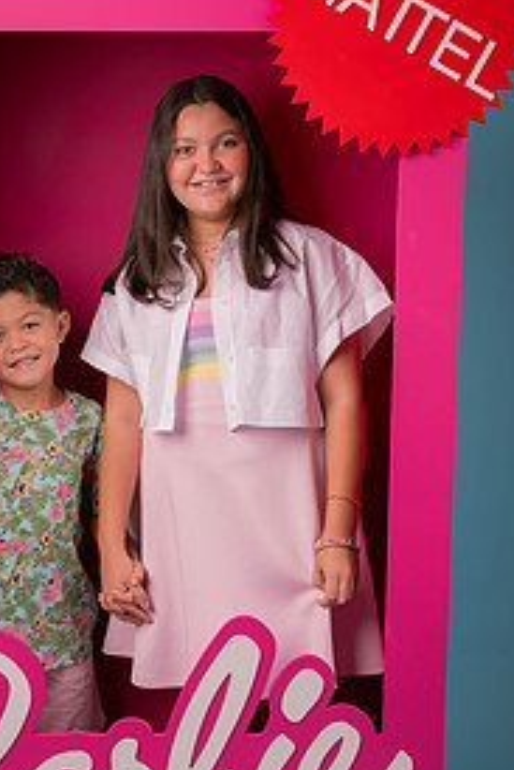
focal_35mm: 64
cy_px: 450
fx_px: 1369
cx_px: 171
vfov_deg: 31.3
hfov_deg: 21.2
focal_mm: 39
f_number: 7.1
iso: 125
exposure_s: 1/125
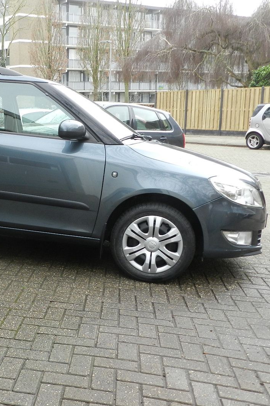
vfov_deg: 43.6
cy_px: 203
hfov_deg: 28.4
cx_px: 16
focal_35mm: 45
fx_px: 506
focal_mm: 5.6
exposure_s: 1/125
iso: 160
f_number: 3.7
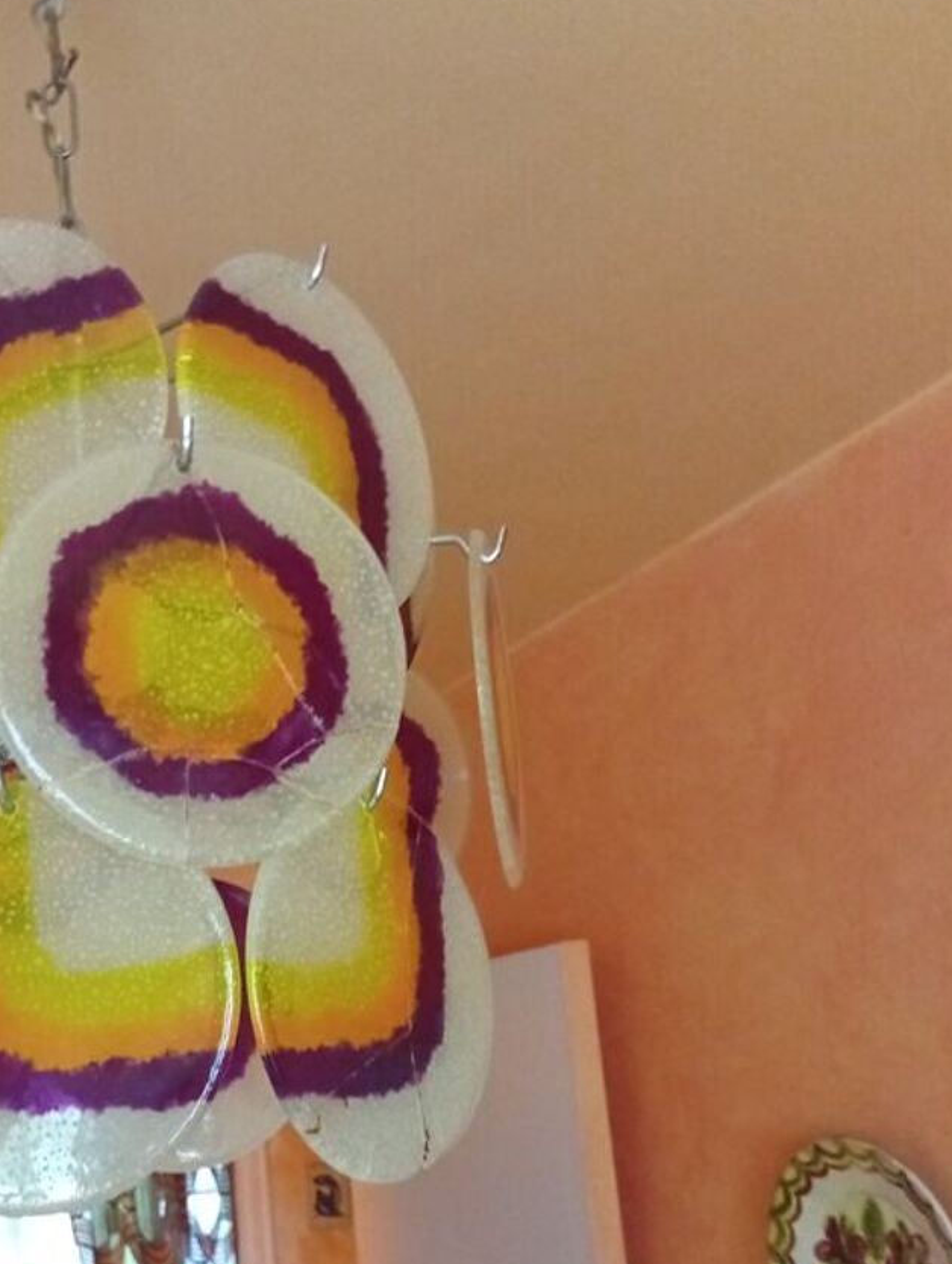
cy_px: 814
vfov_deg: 43.3
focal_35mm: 43
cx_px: 296
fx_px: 1573
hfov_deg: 33.3
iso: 1058
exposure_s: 1/20
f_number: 1.8
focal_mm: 3.84
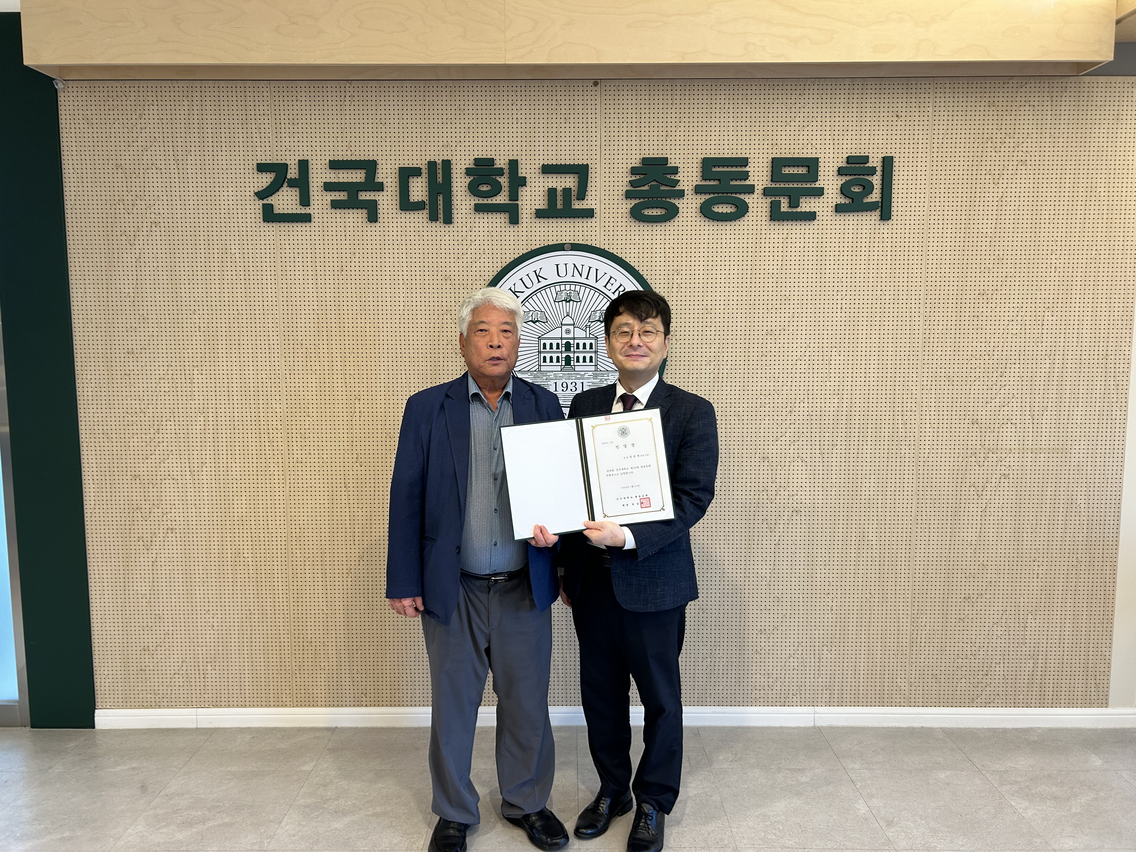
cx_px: 568
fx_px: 853
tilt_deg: -6.0
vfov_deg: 53.1
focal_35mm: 26
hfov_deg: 67.3
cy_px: 426
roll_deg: +0.7
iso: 100
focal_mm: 5.7
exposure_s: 1/60
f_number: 1.5
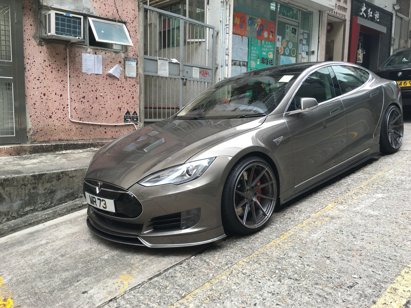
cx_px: 205
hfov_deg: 60.0
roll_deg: -0.1
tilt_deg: -6.1
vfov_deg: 46.8
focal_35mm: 30
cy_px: 156
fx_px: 356
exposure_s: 1/100
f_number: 2.2
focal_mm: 4.15
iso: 32
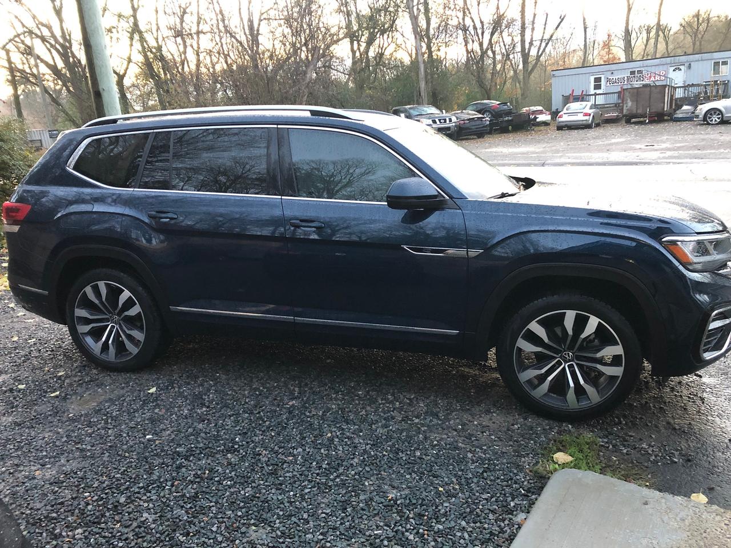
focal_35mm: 28
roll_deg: +5.7
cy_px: 274
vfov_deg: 49.7
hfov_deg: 63.4
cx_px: 366
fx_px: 591
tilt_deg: -14.7
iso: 100
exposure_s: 1/15
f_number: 1.8
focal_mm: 3.99
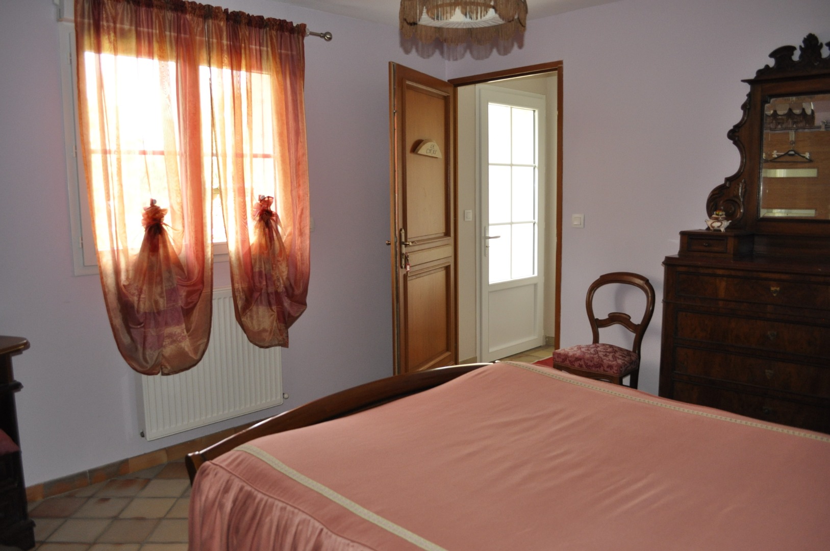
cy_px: 276
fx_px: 622
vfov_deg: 47.8
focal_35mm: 27
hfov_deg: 67.5
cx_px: 415
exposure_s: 1/100
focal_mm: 18
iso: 800
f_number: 3.5
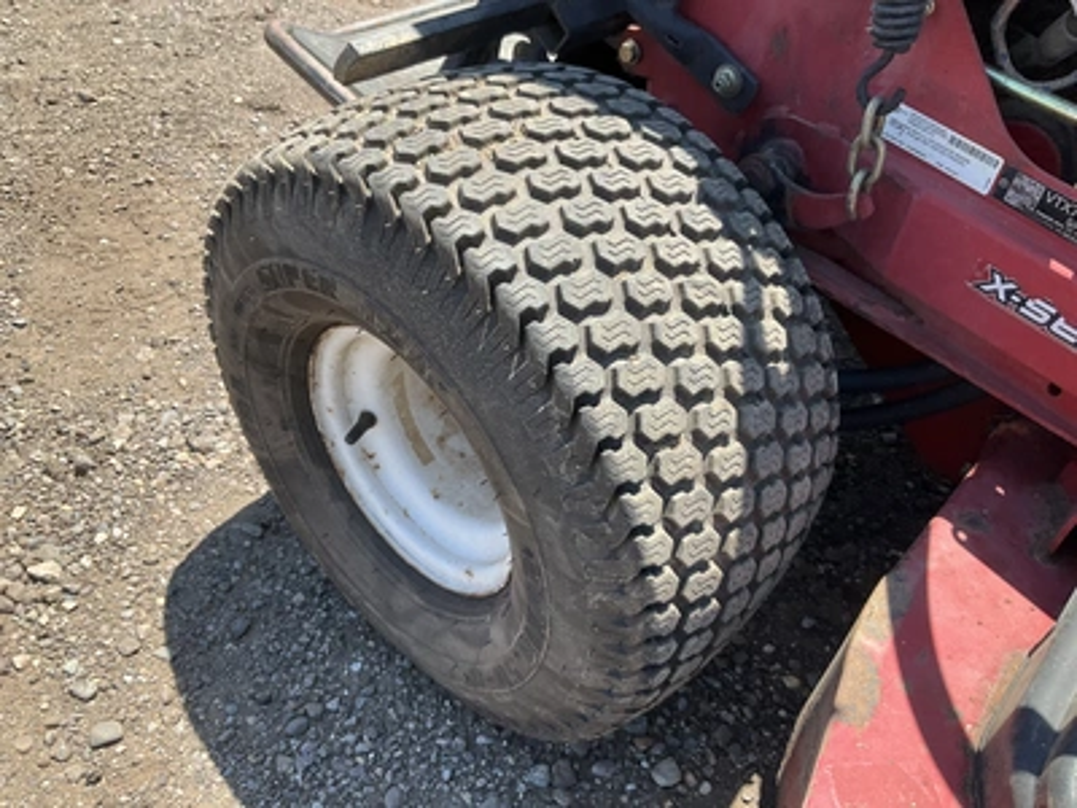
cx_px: 538
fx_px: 902
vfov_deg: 48.2
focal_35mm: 29
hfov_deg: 61.7
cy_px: 404
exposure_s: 1/504
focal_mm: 3
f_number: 1.8
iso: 25
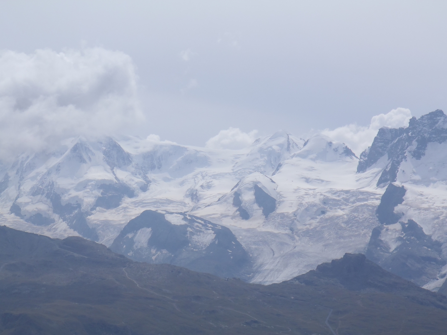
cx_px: 224
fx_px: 1317
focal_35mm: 102
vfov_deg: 14.5
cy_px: 168
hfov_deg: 19.3
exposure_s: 1/800
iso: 80
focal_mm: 18.2
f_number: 6.3
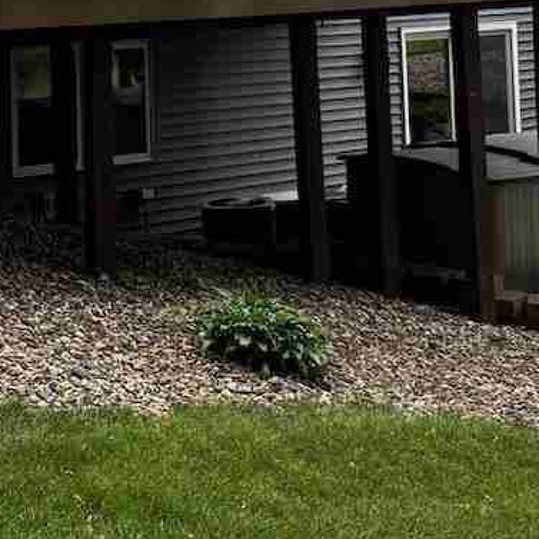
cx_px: 24
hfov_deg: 21.5
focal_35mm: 78
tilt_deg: +4.7
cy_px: -144
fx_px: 1374
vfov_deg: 20.4
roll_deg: +0.5
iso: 50
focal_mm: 5.96
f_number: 1.6
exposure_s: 1/324
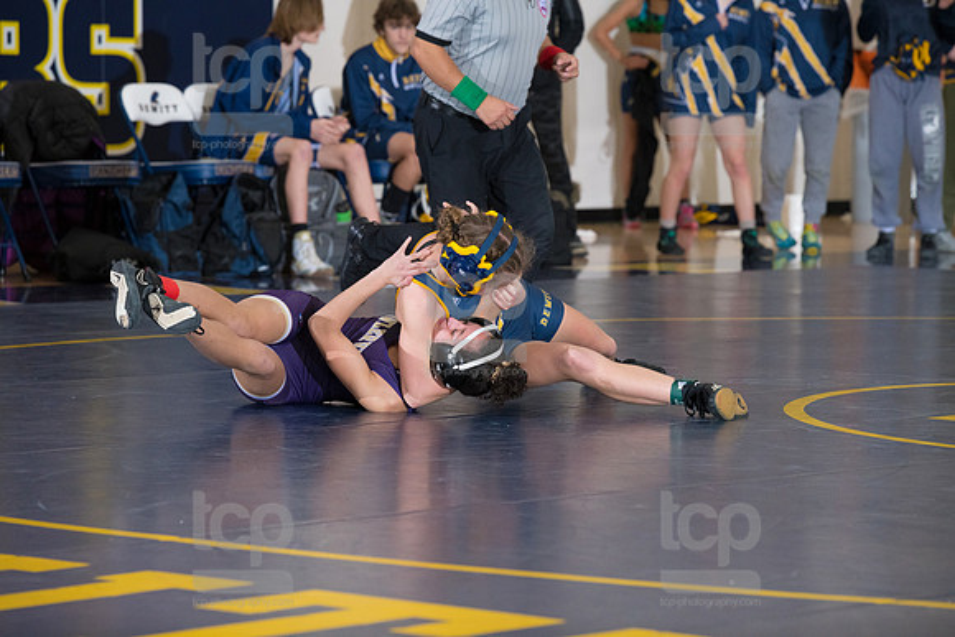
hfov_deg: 11.4
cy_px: 318
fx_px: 4776
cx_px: 478
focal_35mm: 180
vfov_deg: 7.6
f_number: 5.6
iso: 1250
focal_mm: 180
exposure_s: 1/250
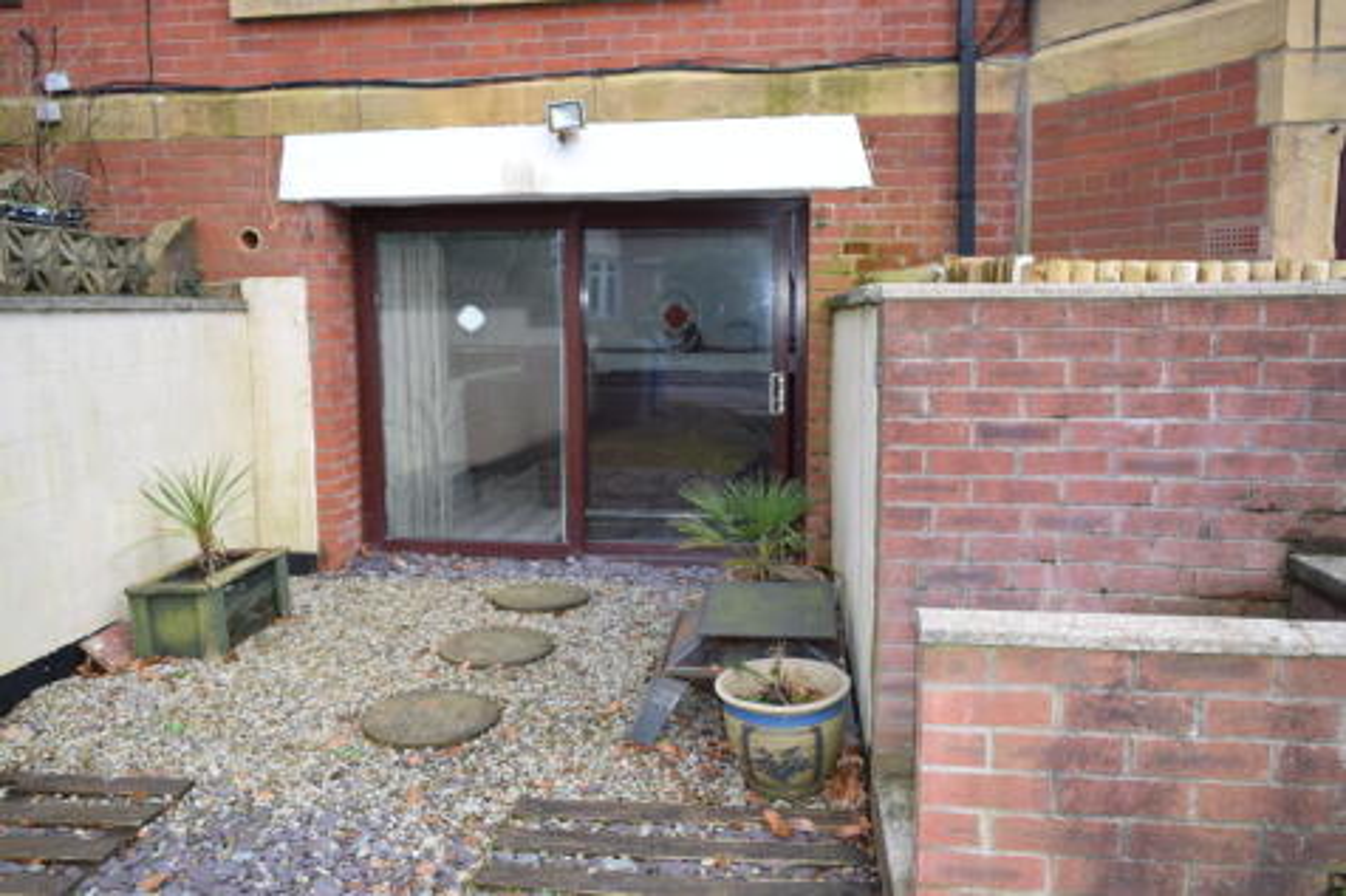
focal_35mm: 27
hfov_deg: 67.4
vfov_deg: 47.9
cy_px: 448
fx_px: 1009
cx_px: 673
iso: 560
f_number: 5.6
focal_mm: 18
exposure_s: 1/125
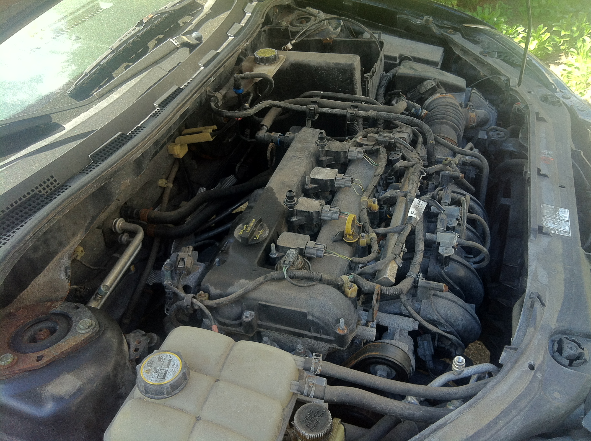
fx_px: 597
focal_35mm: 35
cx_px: 296
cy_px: 220
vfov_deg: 40.6
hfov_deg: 52.7
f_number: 2.8
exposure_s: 1/60
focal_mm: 3.85
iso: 80
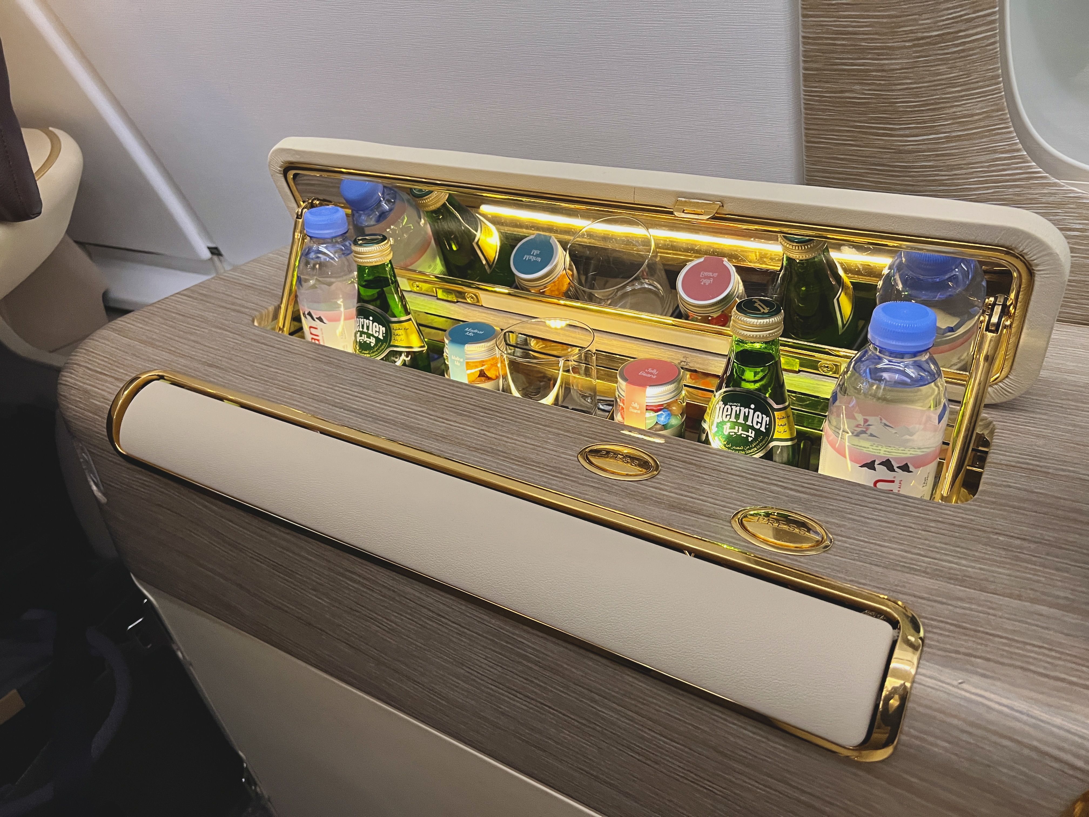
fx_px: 818
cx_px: 544
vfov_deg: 53.1
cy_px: 408
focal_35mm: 26
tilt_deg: -30.7
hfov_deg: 67.3
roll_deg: +4.4
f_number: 1.5
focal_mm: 5.7
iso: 320
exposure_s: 1/58
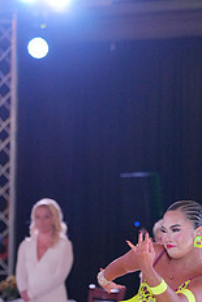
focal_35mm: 278
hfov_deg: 4.9
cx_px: 248
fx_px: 2336
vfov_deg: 7.3
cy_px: 372
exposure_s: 1/500
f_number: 3.5
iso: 4000
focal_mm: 111
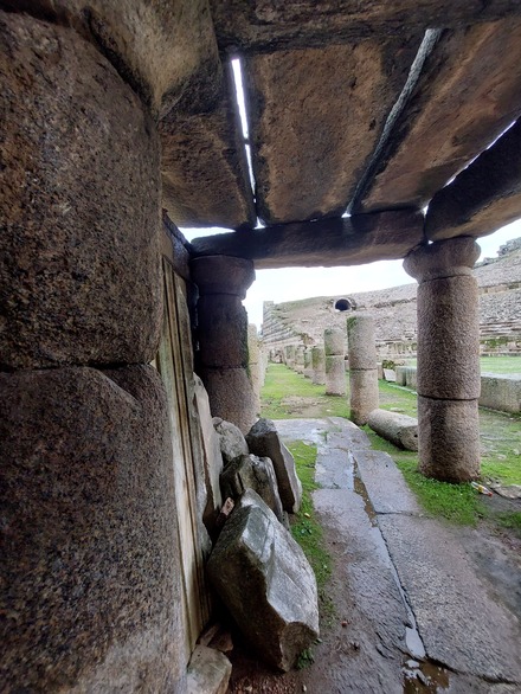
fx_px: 261
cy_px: 347
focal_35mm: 13
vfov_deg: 106.2
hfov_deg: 90.0
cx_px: 260
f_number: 2.2
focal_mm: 1.74
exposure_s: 1/154
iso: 50
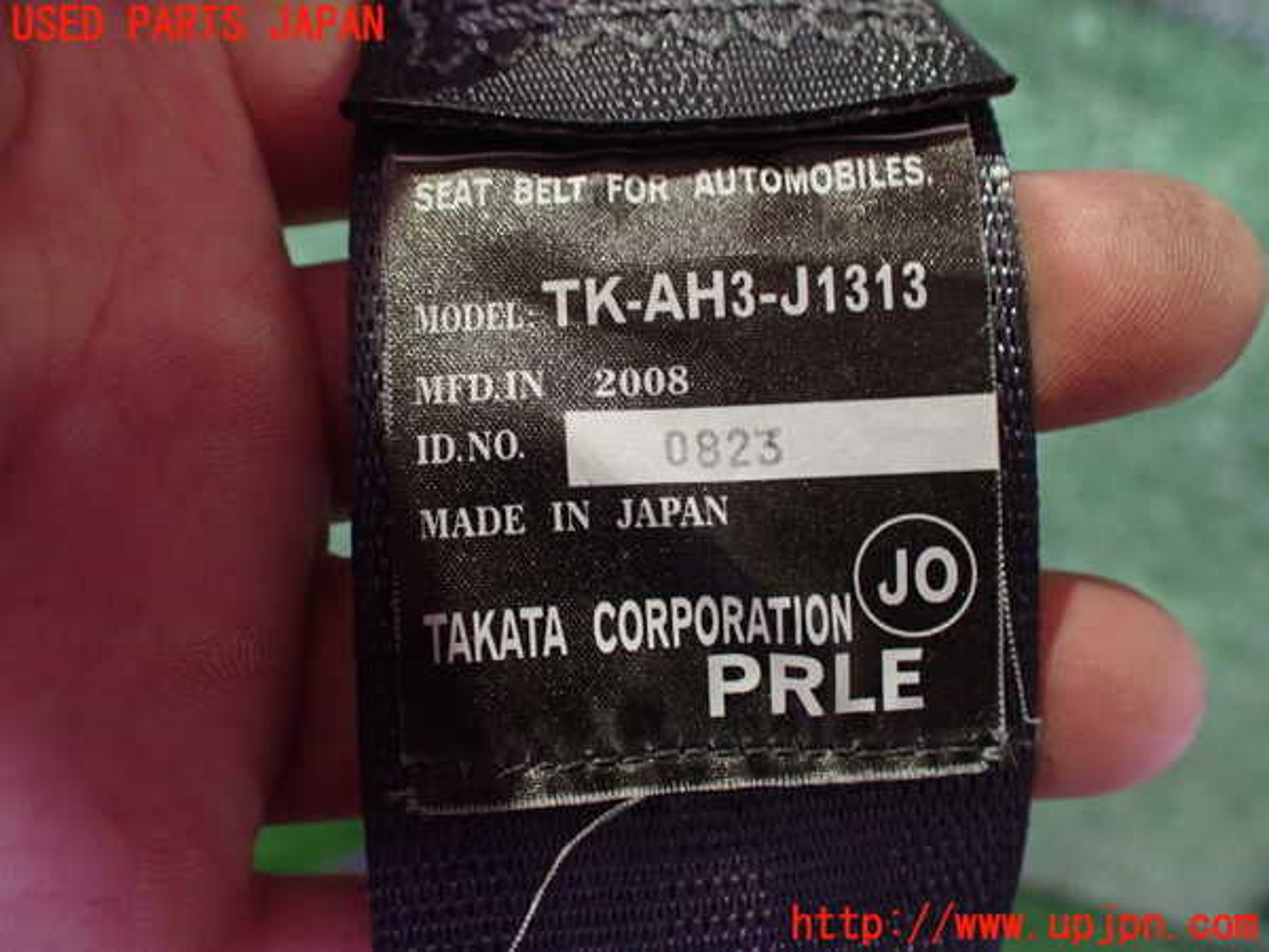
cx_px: 634
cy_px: 476
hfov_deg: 60.0
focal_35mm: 30
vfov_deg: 46.8
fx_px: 1100
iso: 1000
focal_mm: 5.4
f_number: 2.3
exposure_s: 1/30
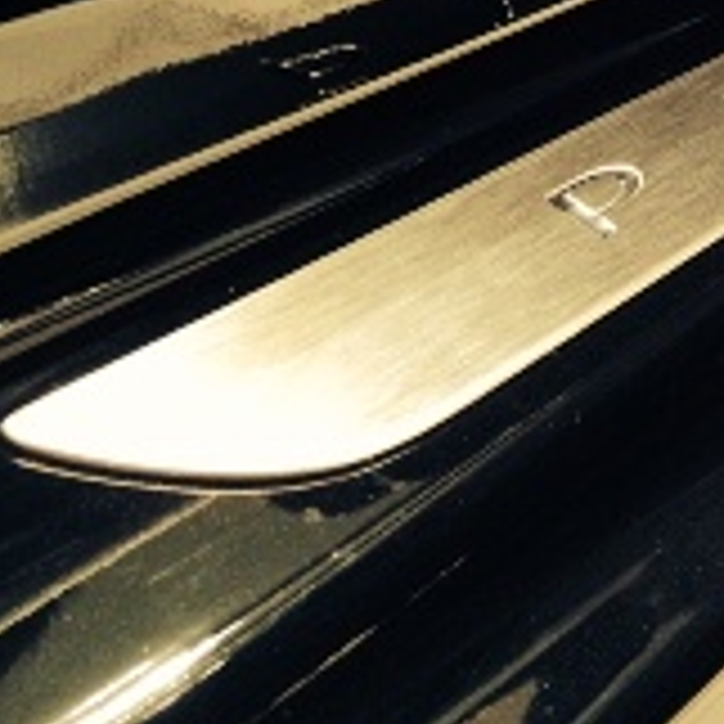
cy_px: 40
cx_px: 904
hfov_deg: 21.4
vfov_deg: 22.6
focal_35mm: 74
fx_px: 1751
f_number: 2.2
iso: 200
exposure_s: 1/30
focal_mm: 4.12
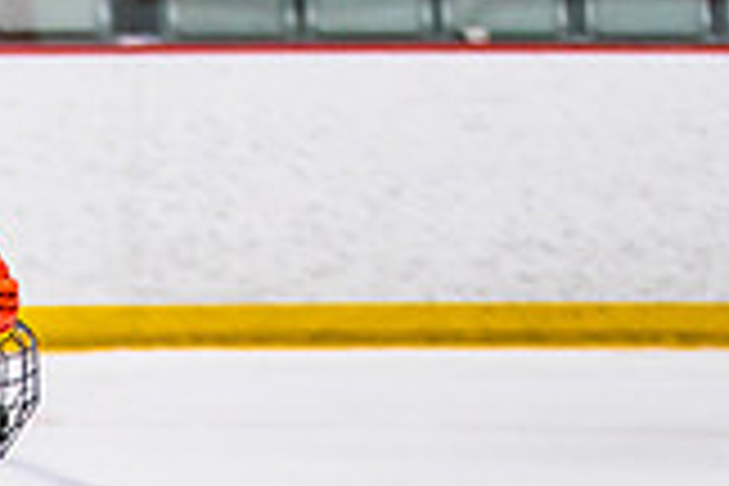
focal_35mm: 411
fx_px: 8322
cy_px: 1039
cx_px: -421
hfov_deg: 5.0
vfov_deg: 3.3
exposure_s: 1/640
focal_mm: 70
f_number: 2.8
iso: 640
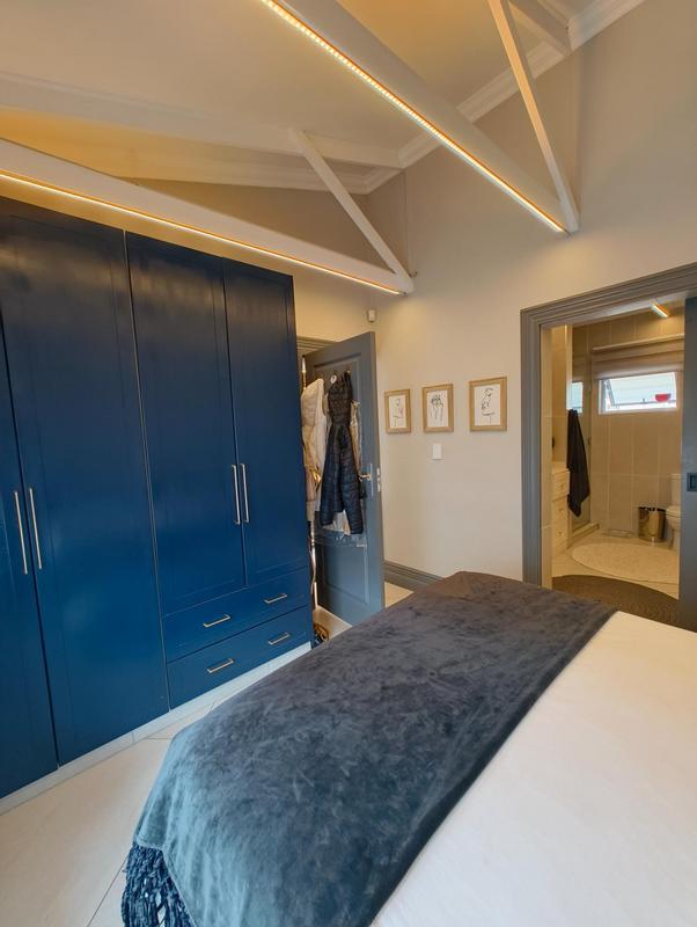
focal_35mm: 14
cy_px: 464
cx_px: 348
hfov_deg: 85.8
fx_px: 375
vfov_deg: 102.0
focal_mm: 2.15
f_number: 2.2
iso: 800
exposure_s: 1/50
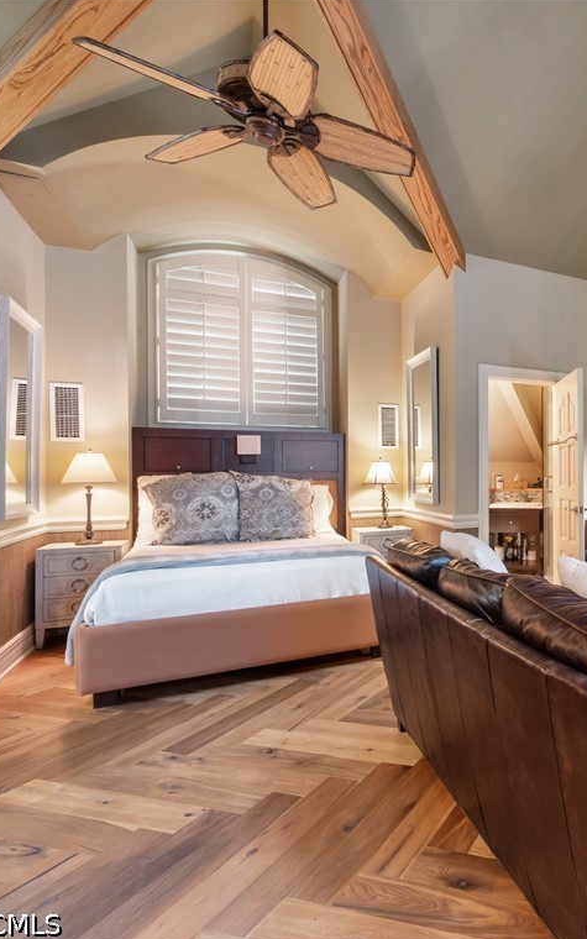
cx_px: 577
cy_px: 471
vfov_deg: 85.1
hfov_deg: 49.5
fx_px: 512
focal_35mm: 20
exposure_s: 1.6
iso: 200
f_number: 7.1
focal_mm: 7
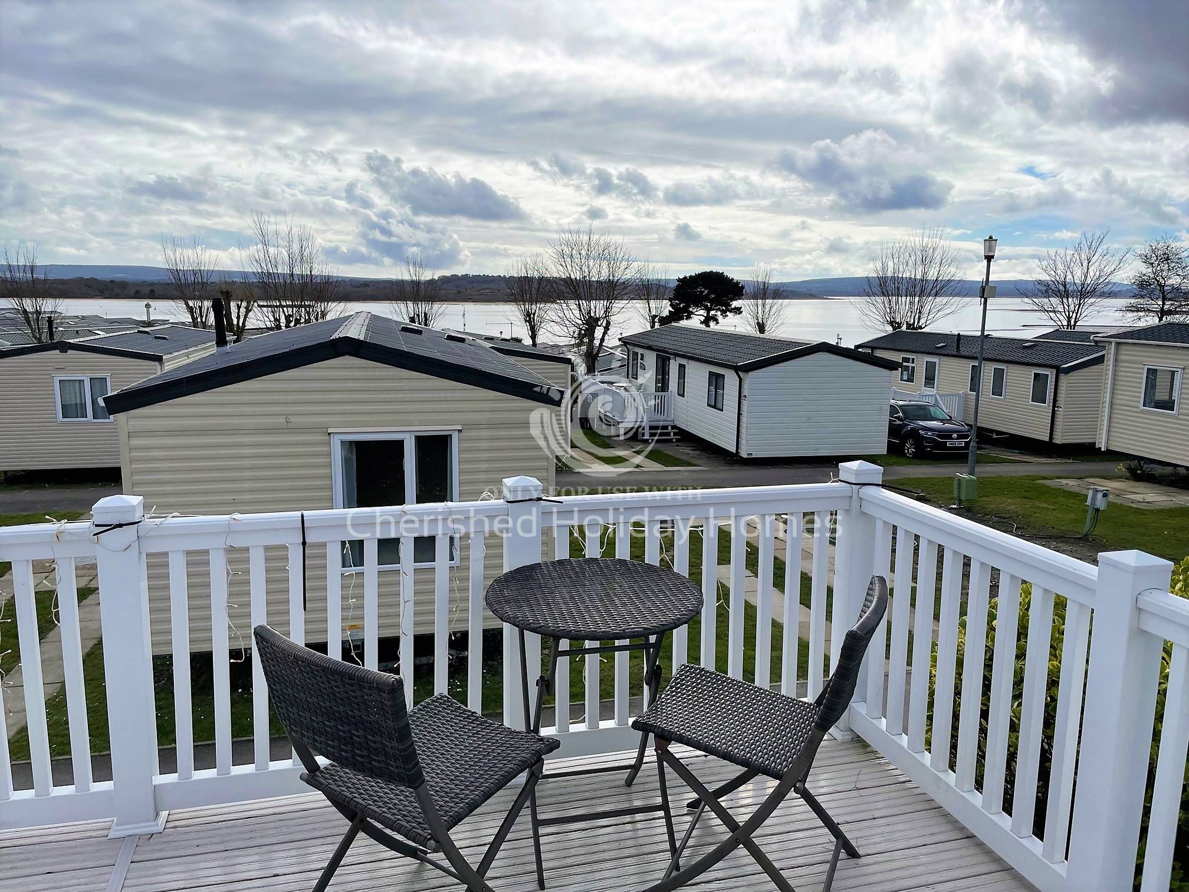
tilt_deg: -8.7
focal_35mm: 26
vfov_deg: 53.1
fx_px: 893
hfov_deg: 67.3
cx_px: 594
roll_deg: -0.6
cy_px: 446
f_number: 1.6
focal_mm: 4.2
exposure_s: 1/6897
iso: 32
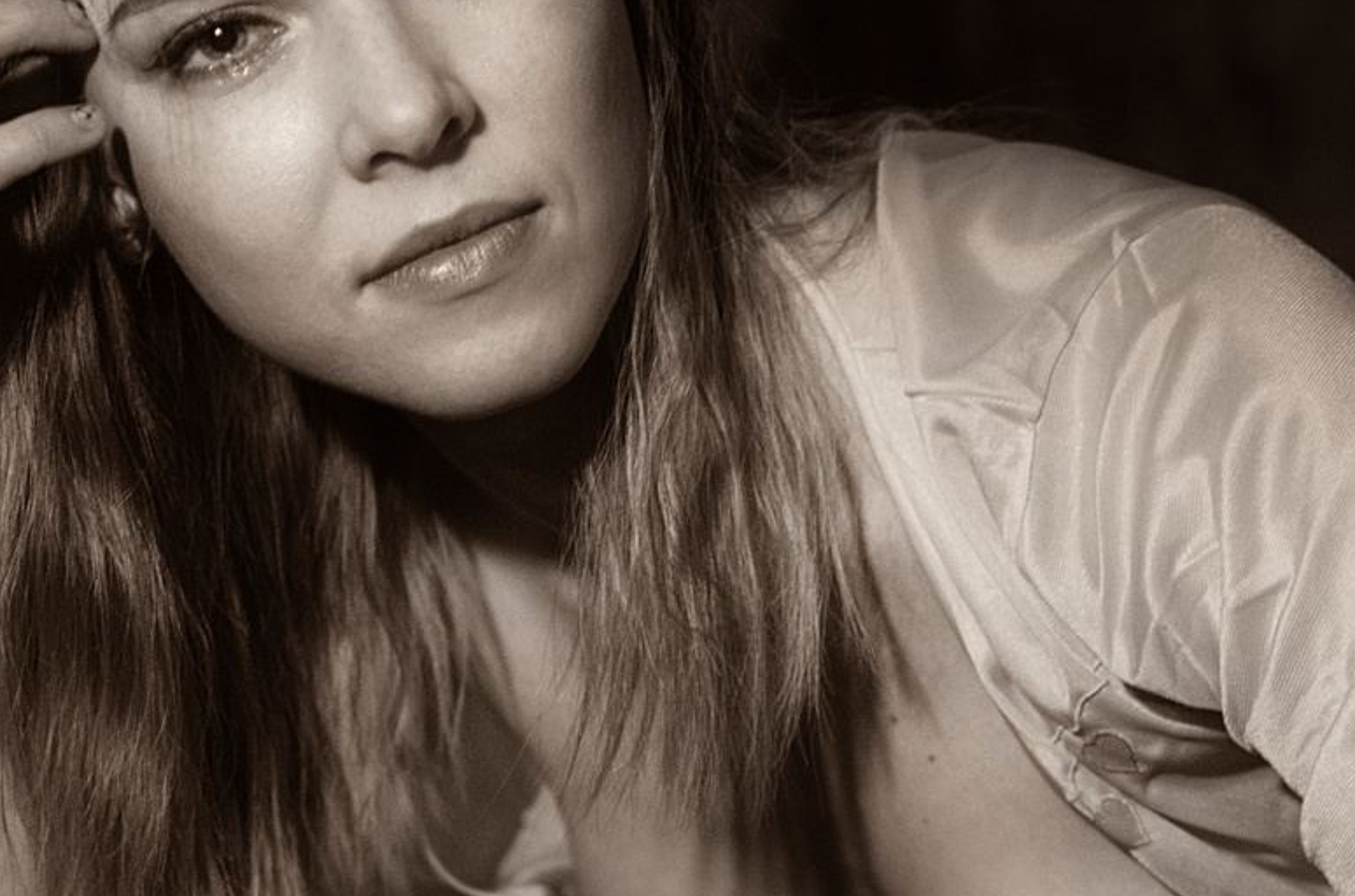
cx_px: 459
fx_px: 4587
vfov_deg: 11.2
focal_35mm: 122
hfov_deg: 16.8
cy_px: 460
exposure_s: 1/100
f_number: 1.8
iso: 400
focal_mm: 35
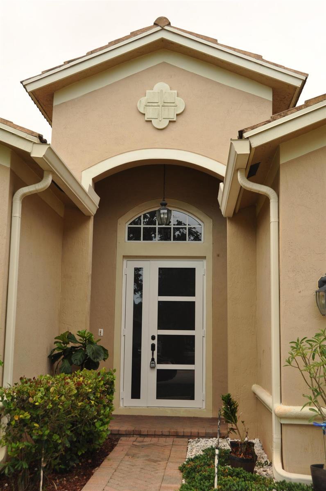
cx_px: 163
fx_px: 572
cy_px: 246
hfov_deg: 31.8
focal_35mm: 42
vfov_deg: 46.5
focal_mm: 28
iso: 200
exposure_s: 1/160
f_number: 6.3
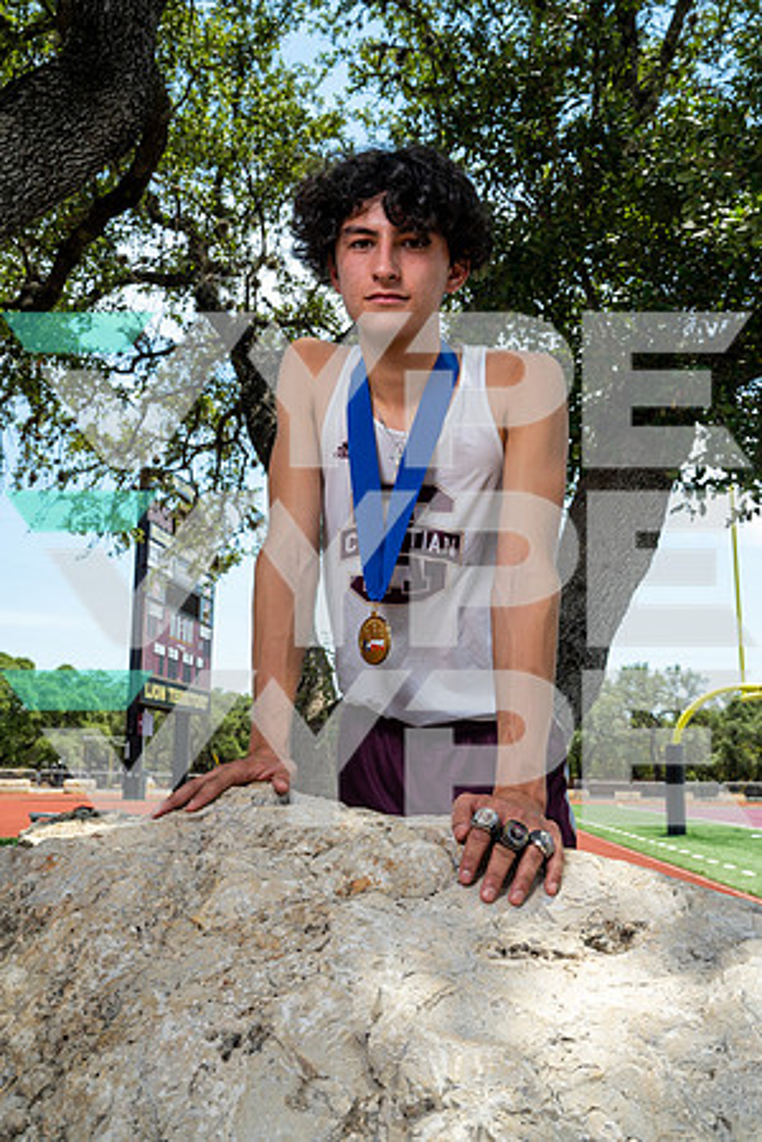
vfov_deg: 55.8
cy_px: 571
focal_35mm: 34
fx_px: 1079
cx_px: 381
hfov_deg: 38.9
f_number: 10
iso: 100
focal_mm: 34
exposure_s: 1/125
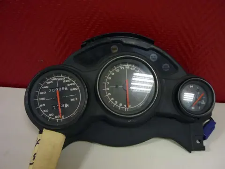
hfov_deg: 55.4
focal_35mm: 33
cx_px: 112
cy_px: 84
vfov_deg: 42.9
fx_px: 214
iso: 320
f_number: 2.8
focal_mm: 5.5
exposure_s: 1/30
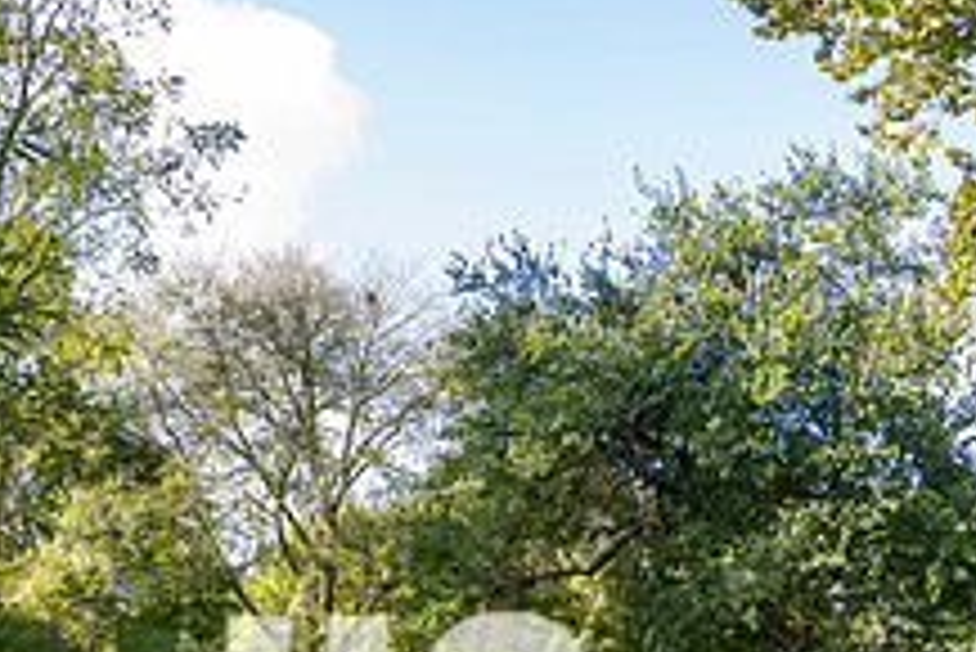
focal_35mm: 64
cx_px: 252
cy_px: 825
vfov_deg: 19.7
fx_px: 1736
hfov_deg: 30.9
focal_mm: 24
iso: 320
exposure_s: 1/500
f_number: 4
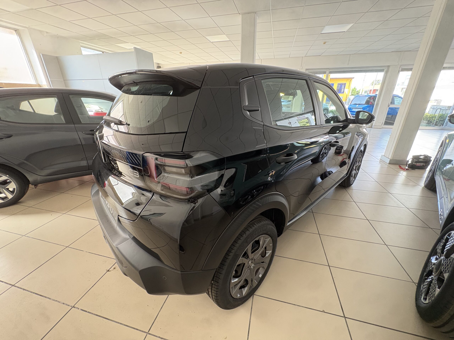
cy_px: 170
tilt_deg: -22.3
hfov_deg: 102.1
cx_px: 227
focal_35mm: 14
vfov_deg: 85.7
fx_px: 184
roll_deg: +0.3
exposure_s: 1/60
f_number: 2.2
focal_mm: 2.22
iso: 500
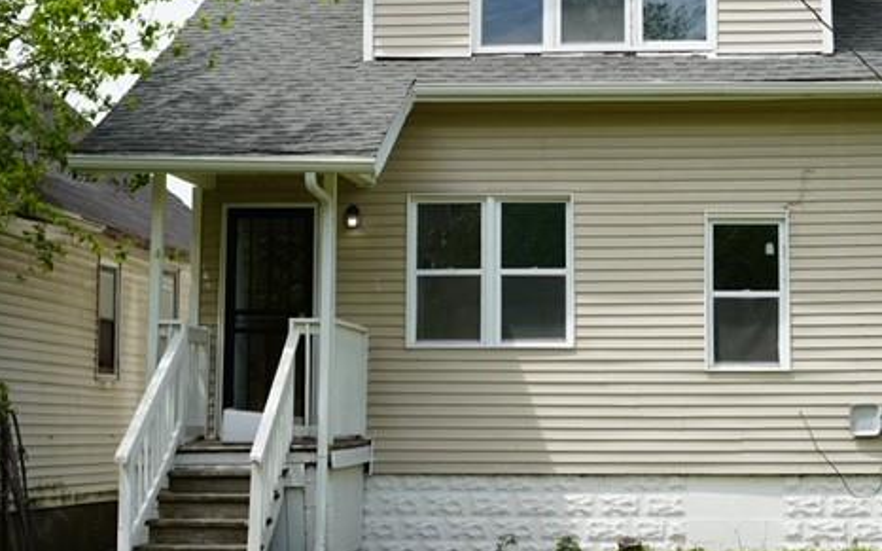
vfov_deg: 18.5
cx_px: 568
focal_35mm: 70
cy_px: 153
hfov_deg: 29.2
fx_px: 1682
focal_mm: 50
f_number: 5
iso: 100
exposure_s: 1/400
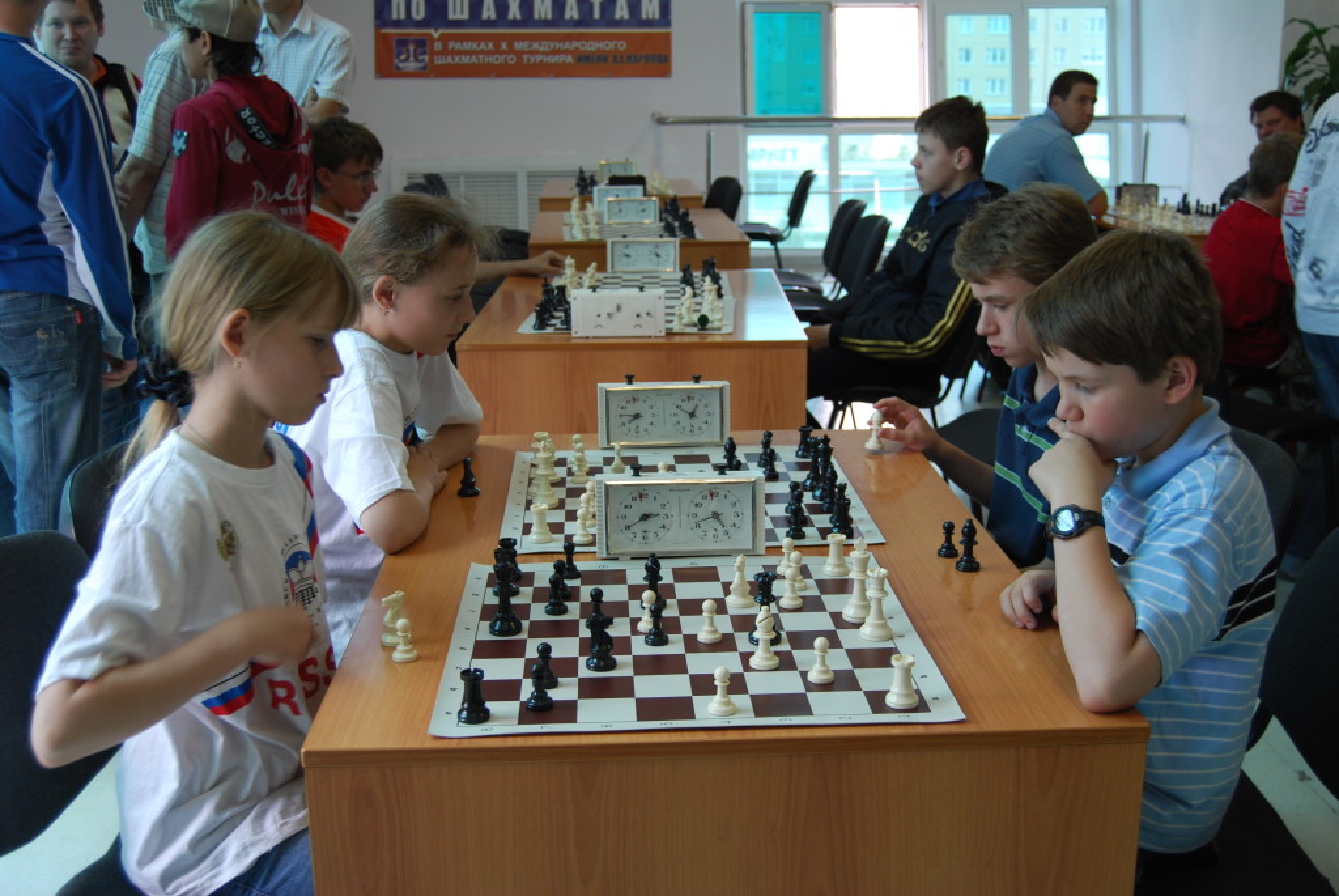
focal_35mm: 39
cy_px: 448
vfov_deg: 34.3
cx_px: 670
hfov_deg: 49.5
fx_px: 1452
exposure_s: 1/50
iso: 200
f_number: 4
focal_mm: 26
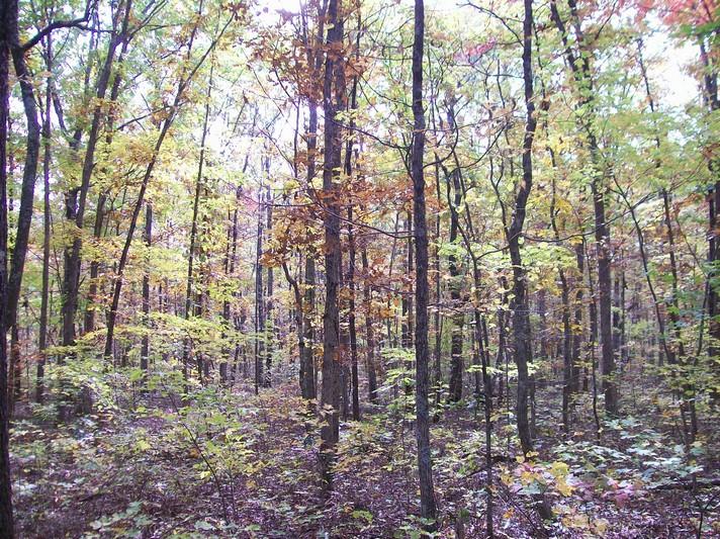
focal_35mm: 36
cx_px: 360
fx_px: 748
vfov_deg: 39.6
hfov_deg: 51.4
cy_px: 270
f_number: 2.7
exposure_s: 1/68.8
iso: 80
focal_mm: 6
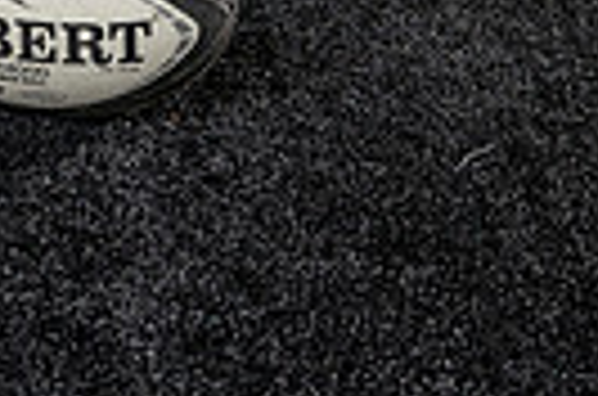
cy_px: -508
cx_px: 184
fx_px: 2303
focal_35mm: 139
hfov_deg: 14.8
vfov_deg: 9.0
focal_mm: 41
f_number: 4.5
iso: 160
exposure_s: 1/250
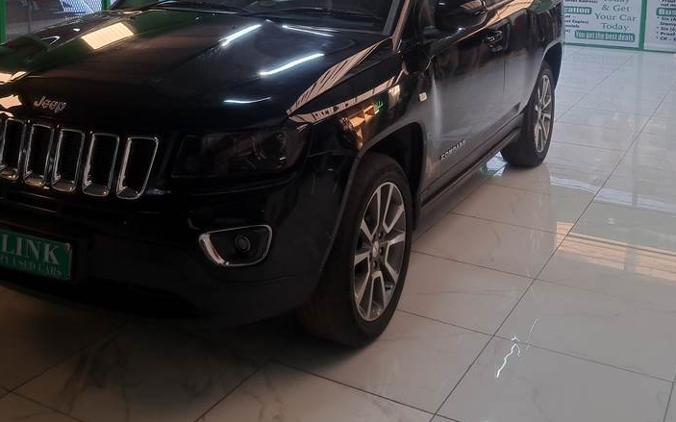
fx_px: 792
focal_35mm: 43
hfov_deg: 46.0
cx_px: 274
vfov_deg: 28.5
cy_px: 30
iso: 50
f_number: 1.8
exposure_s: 1/100
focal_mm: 5.23
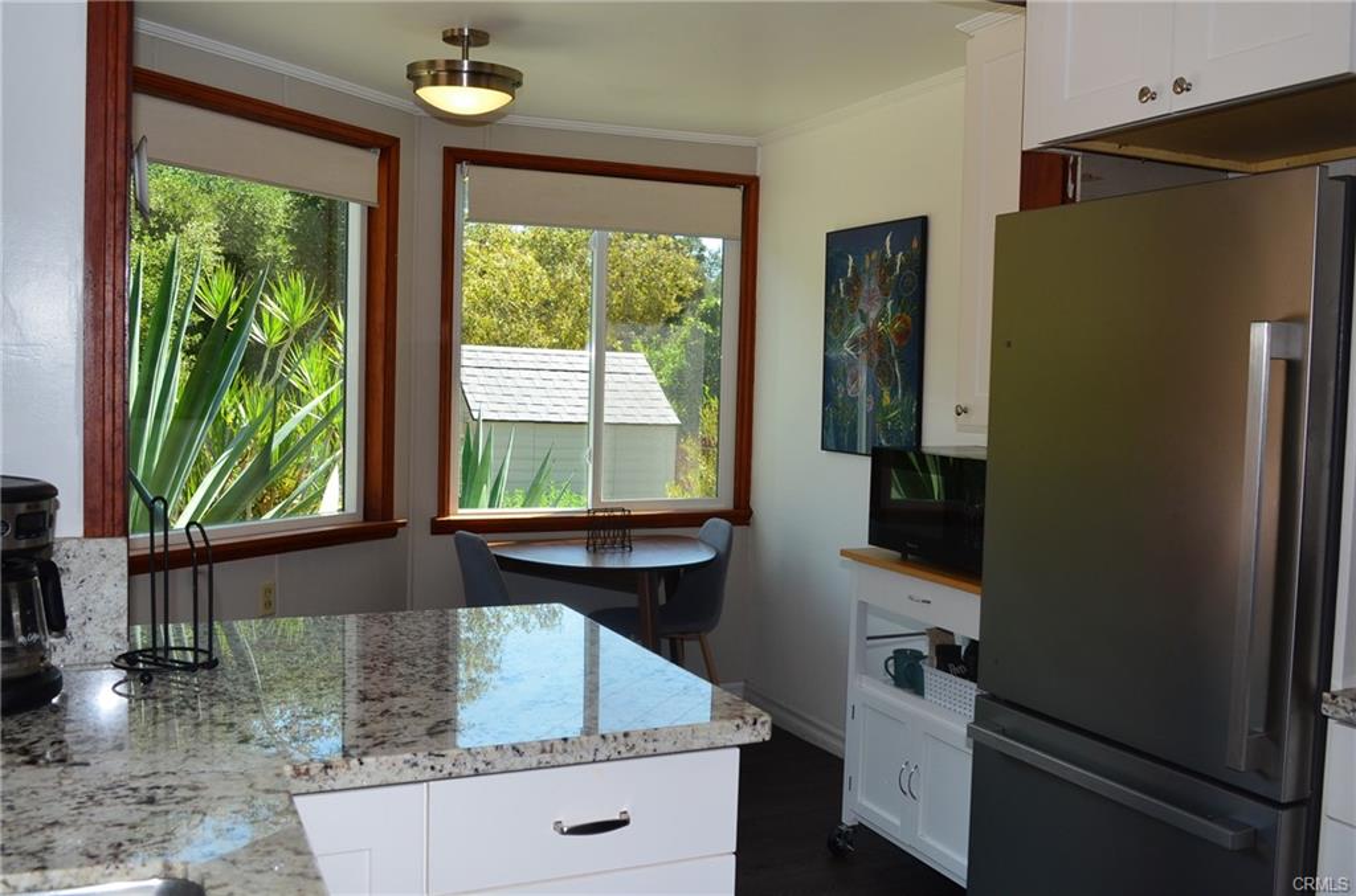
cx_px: 678
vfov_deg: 39.8
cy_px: 448
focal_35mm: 33
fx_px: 1240
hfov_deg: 57.3
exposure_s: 1/125
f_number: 9
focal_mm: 22
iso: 400
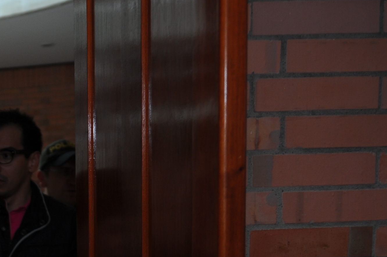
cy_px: 335
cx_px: -134
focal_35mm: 99
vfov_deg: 13.3
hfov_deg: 18.9
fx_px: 1064
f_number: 2.8
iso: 400
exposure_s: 1/250
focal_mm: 31
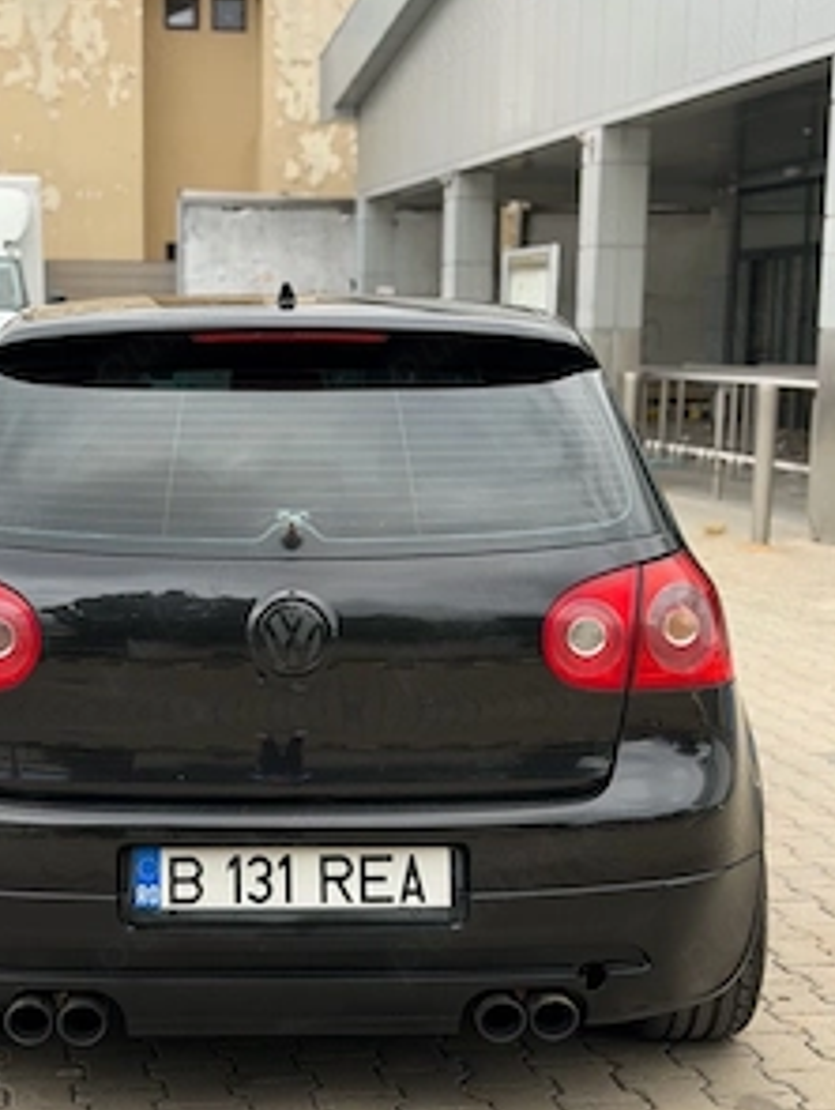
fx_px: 2086
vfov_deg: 29.7
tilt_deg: -10.1
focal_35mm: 65
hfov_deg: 22.6
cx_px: 290
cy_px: 636
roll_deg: -0.5
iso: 80
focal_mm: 6.76
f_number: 1.78
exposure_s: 1/349
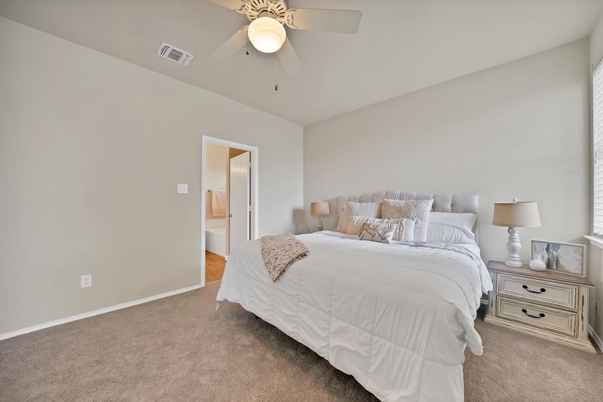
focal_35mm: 12
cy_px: 201
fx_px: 201
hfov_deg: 112.6
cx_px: 302
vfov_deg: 90.0
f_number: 9
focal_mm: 12
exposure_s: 1/6
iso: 640
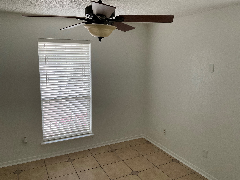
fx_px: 201
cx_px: 120
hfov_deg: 61.7
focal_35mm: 29
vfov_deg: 48.2
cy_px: 90
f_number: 1.8
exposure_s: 1/89
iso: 64
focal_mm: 3
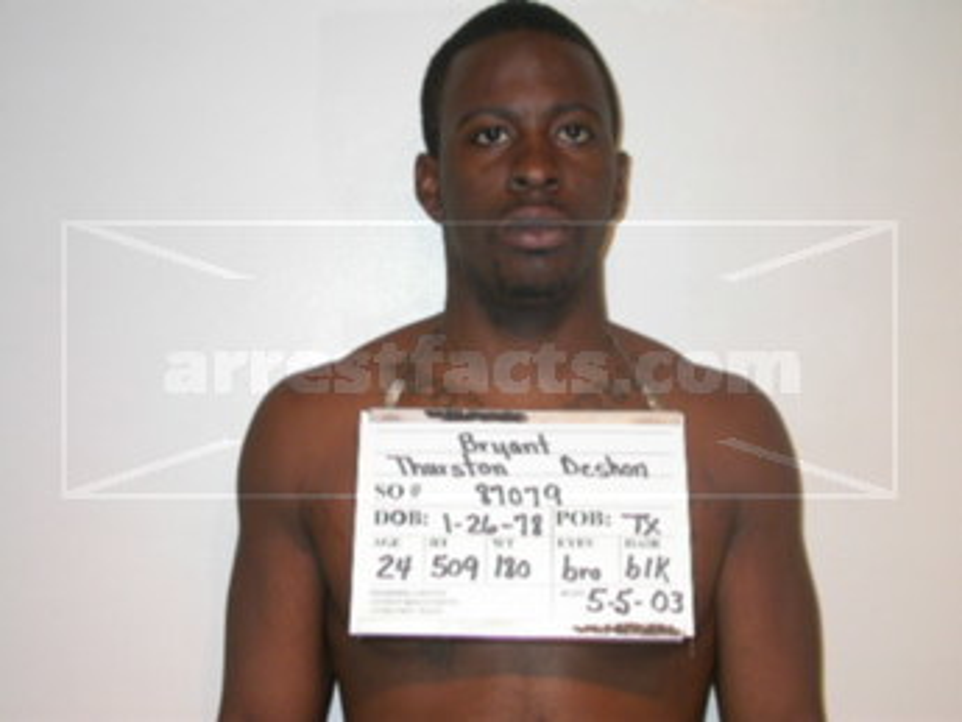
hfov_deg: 31.7
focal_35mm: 61
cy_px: 361
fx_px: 1696
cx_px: 481
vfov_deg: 24.0
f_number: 3.1
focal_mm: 12.7
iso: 100
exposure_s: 1/60.3
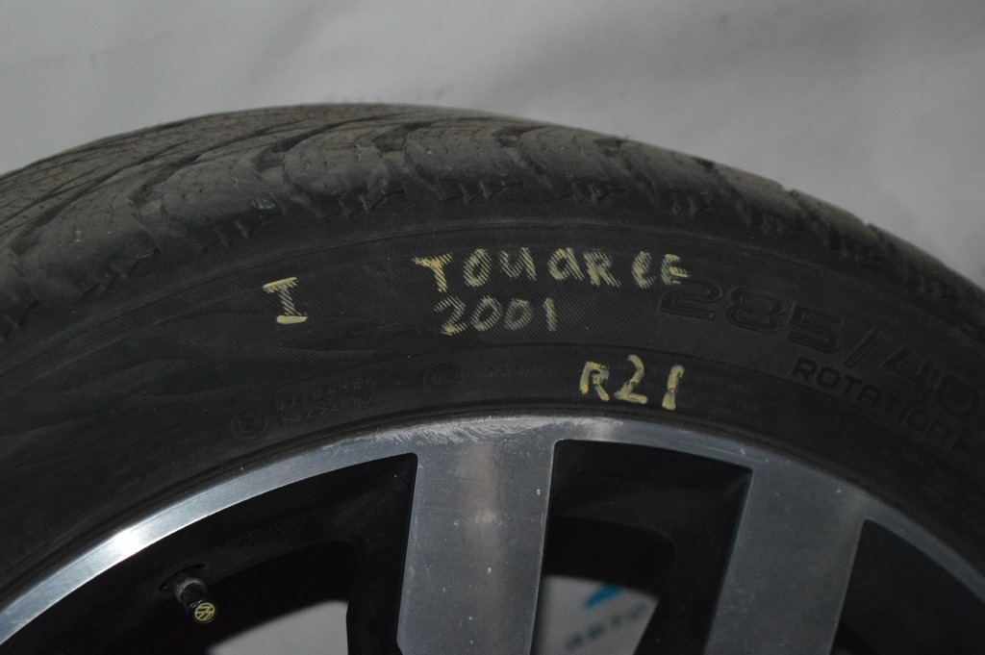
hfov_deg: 24.6
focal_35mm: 82
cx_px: 492
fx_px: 2255
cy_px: 328
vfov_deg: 16.5
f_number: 5.6
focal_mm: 55
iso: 3200
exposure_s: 1/60
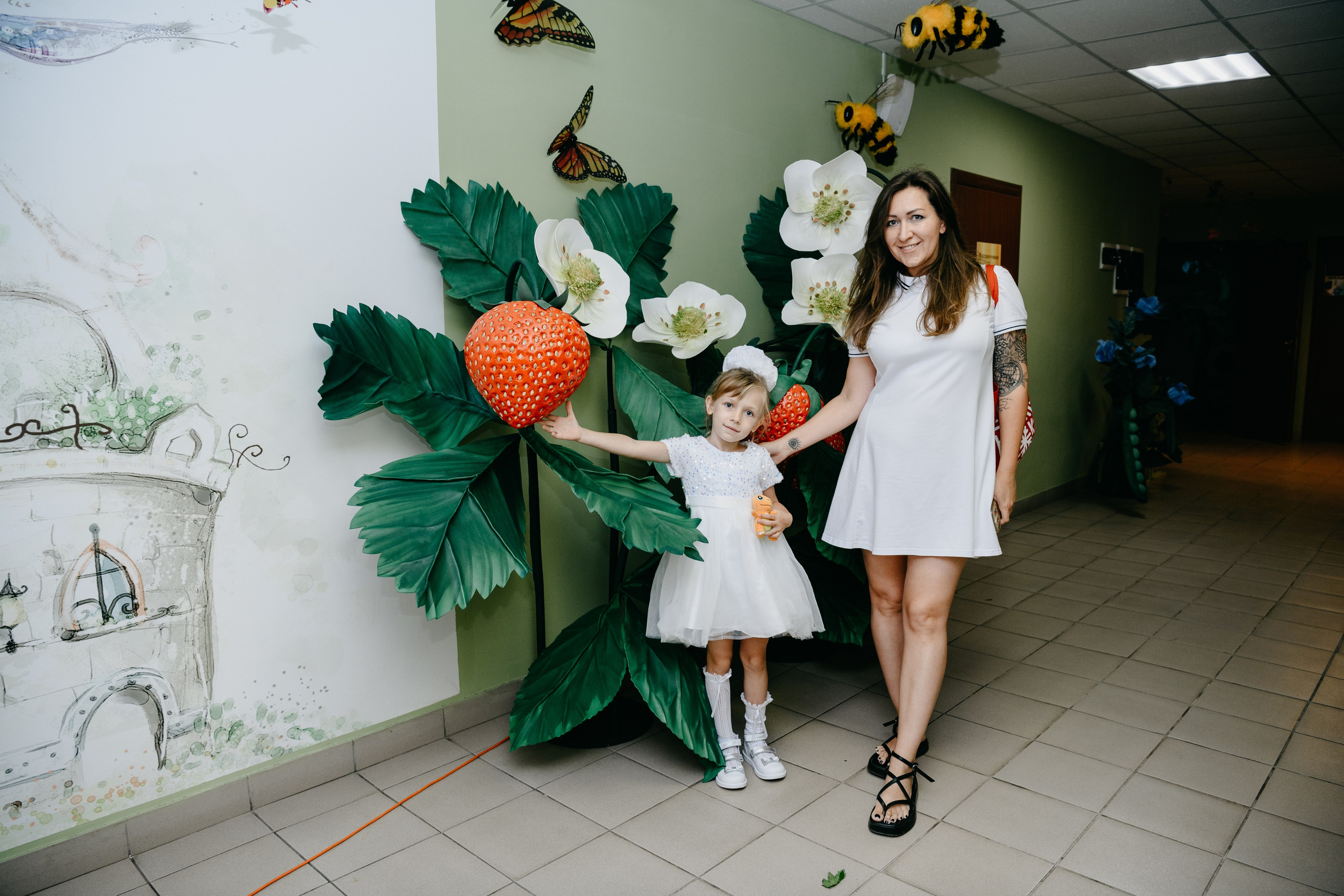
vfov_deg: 53.1
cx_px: 672
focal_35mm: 24
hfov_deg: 73.7
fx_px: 896
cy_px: 448
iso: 320
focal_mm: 24
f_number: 4
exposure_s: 1/160
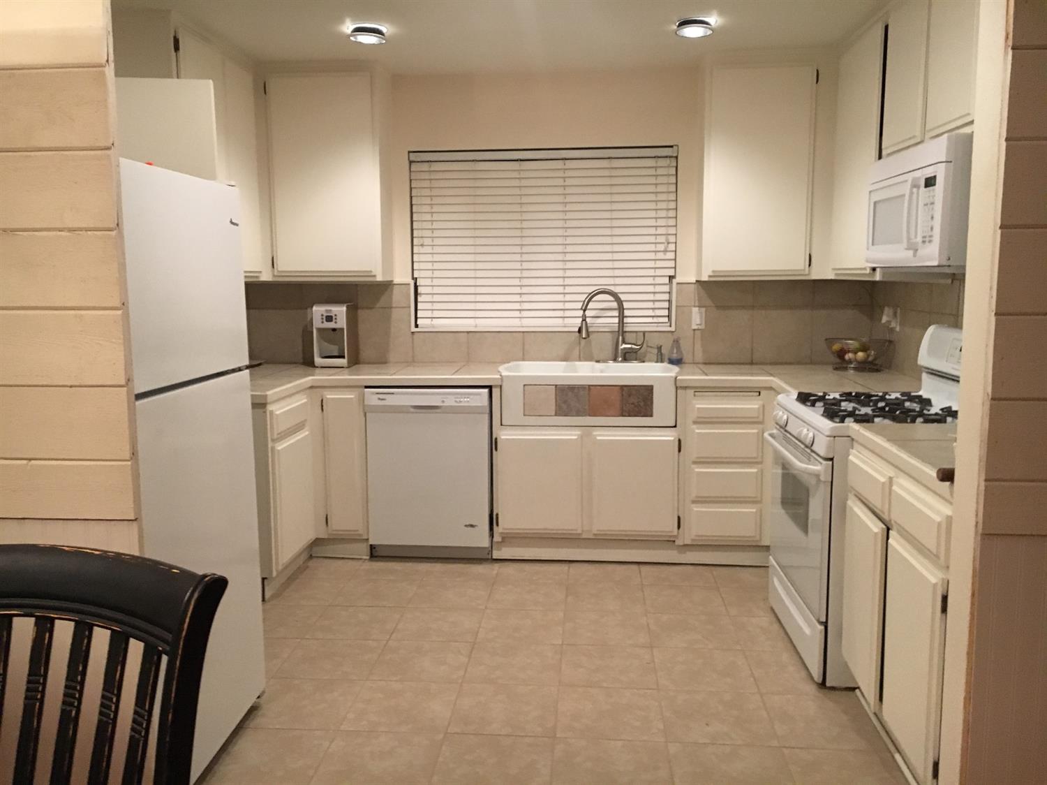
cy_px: 392
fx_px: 877
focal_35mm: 29
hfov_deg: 61.7
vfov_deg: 48.2
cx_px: 524
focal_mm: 4.15
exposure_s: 1/20
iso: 200
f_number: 2.2
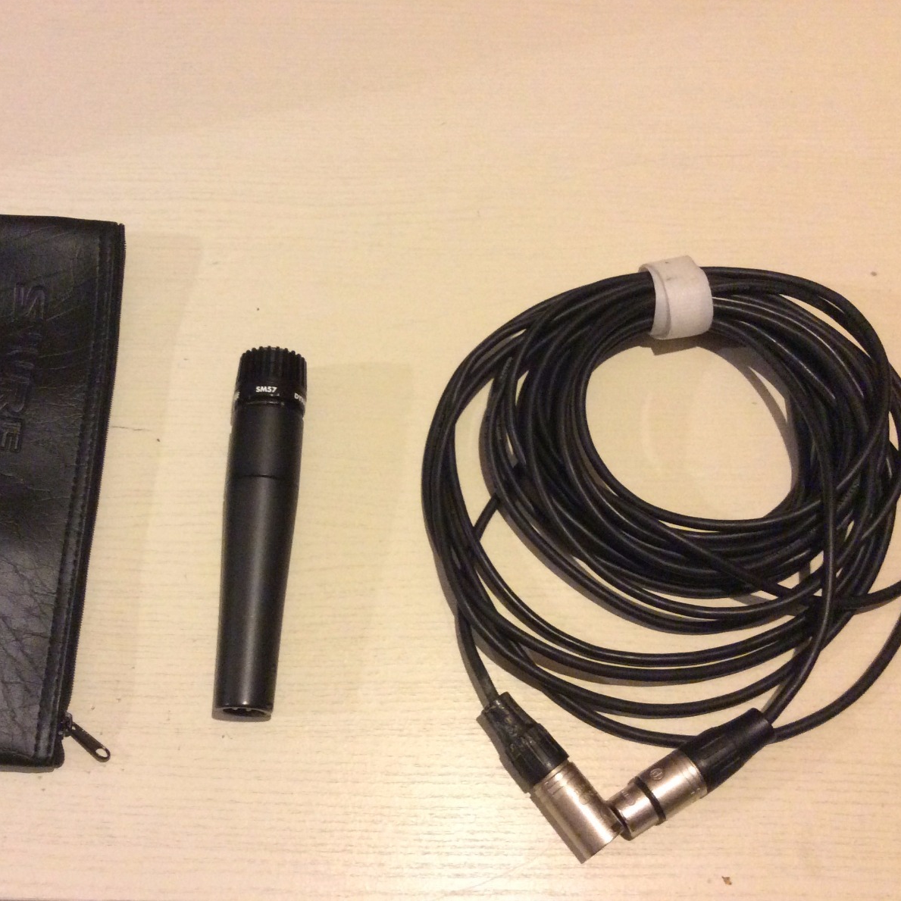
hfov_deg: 43.6
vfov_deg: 43.9
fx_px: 1119
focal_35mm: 38
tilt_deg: -64.9
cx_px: 351
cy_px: 449
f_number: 2.4
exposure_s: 1/20
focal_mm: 3.3
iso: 320
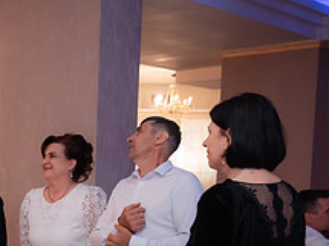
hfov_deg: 23.1
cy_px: 254
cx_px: -27
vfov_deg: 17.9
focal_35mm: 80
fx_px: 760
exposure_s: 1/200
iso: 1600
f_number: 2.8
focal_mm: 28
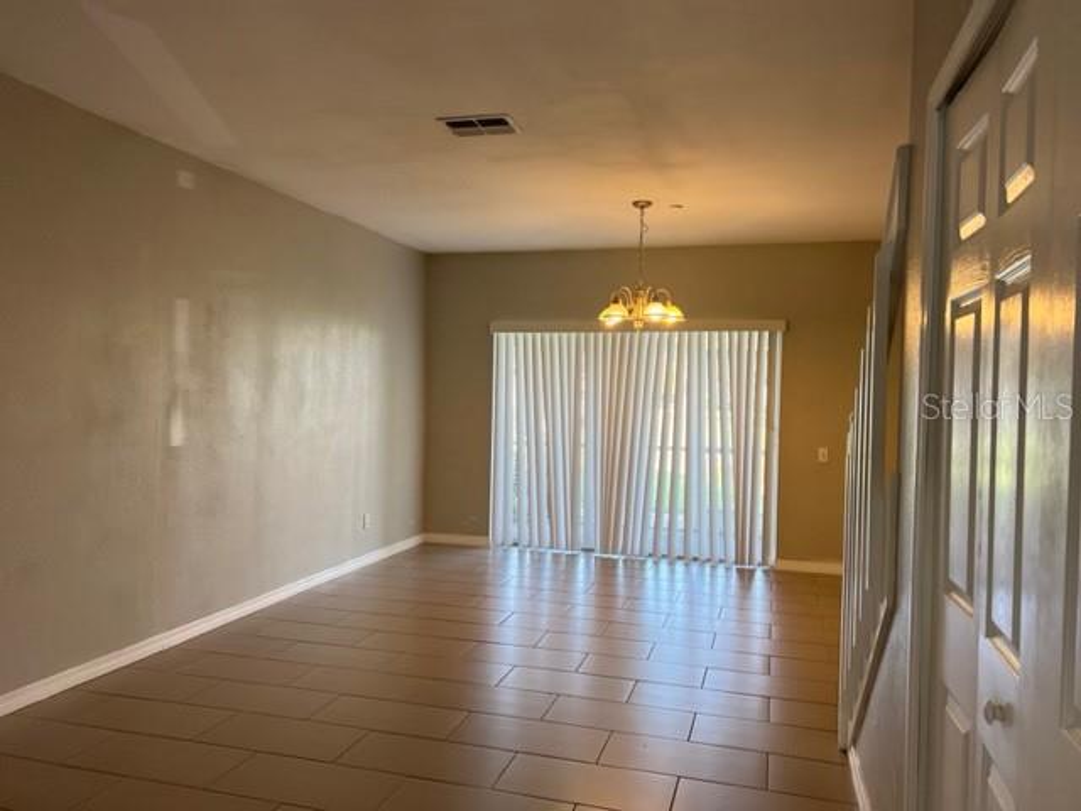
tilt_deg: -1.7
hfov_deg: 67.3
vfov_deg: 53.1
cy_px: 406
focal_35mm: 26
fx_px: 812
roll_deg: -1.2
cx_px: 540
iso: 100
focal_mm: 5.7
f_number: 1.5
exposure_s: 1/120
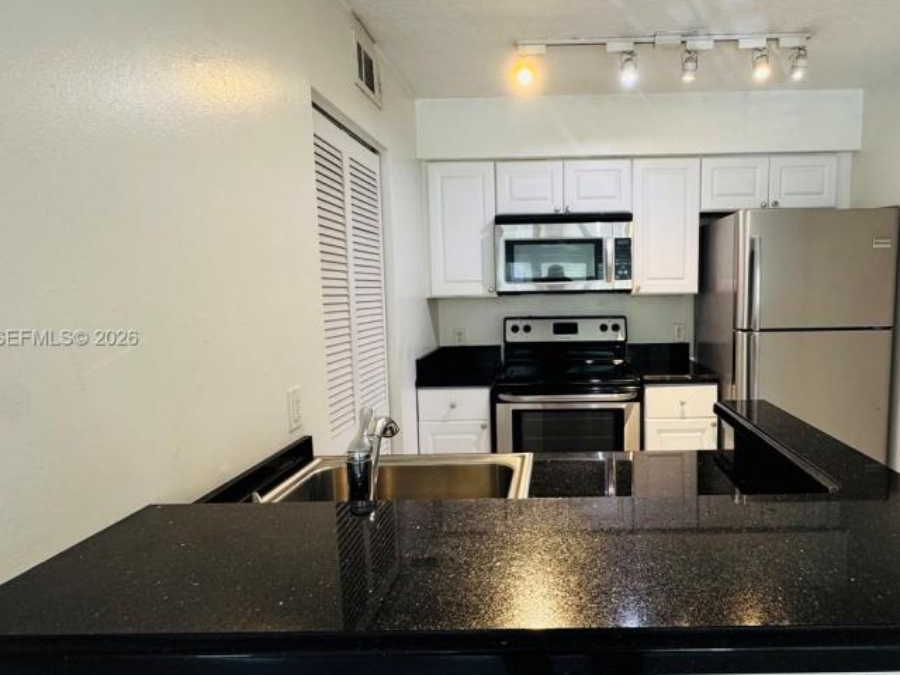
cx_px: 550
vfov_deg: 63.4
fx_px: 546
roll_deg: +0.9
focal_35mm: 21
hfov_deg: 77.9
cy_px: 339
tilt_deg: -5.2
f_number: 2.2
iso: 200
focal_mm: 2.22
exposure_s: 1/60
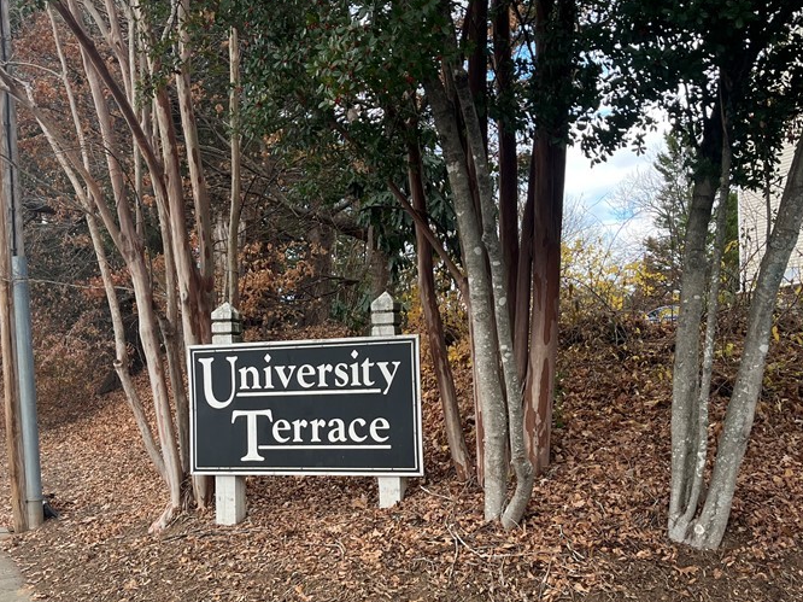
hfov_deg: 46.7
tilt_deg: +0.5
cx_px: 345
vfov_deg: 35.7
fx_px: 928
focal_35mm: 40
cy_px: 388
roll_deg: +1.6
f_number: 1.6
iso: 40
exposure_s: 1/244
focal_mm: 5.1
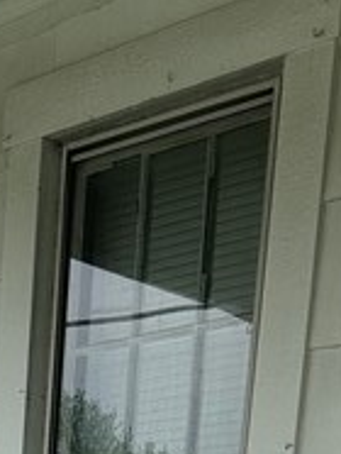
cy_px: 974
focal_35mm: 132
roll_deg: -0.9
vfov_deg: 12.6
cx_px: -37
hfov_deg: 11.1
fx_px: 1730
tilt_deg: -9.4
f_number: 1.78
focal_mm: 6.86
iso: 80
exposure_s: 1/1812
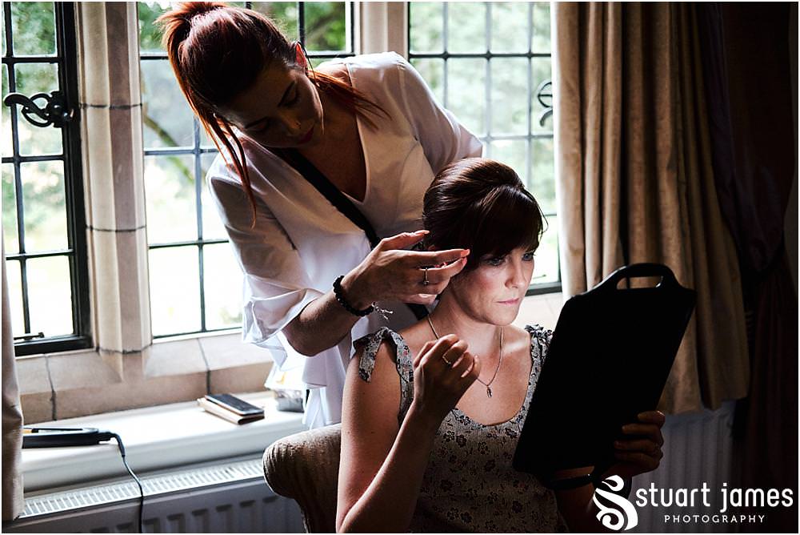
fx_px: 1178
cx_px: 400
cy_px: 268
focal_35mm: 53
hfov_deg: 37.5
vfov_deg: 25.6
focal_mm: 35
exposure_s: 1/1250
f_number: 2
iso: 1600
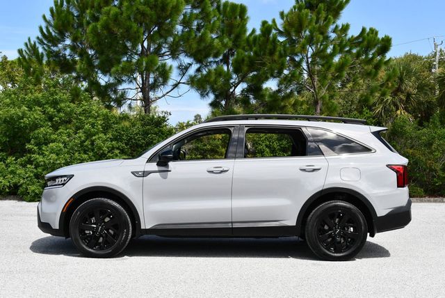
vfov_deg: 28.1
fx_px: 594
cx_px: 222
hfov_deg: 41.1
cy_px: 149
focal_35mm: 48
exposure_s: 1/250
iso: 110
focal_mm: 24
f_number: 8
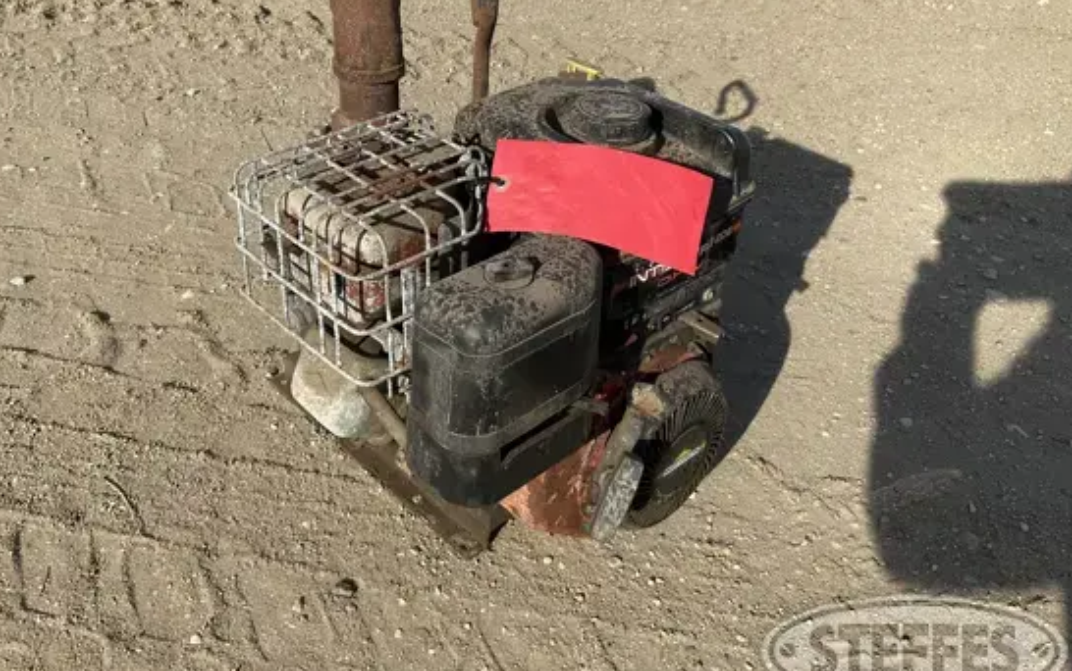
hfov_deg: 53.9
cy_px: 259
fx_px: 1052
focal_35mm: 36
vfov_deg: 35.2
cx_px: 481
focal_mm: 3
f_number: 1.8
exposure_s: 1/1848
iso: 25
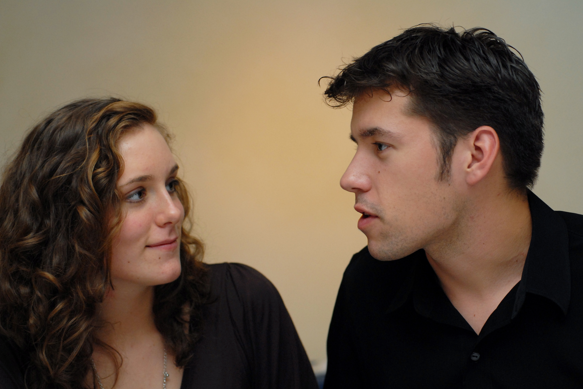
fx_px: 1474
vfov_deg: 15.0
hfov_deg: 22.4
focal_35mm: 91
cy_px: 196
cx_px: 289
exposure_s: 1/60
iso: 400
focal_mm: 60
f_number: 3.2
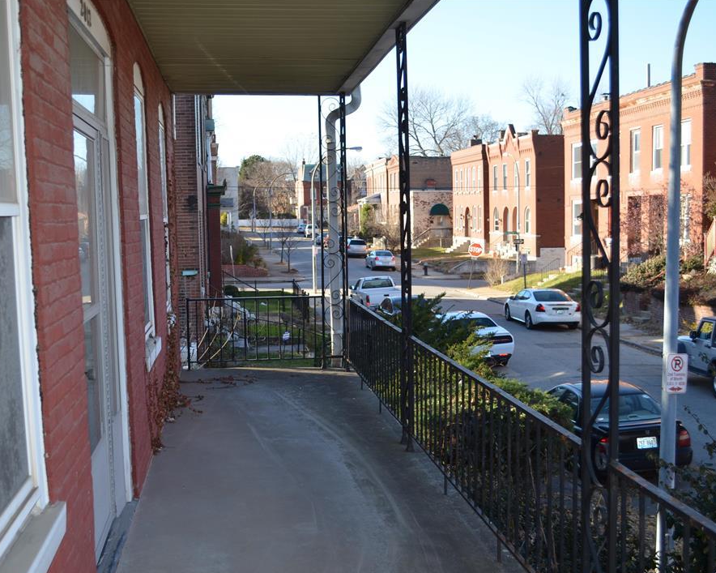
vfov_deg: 33.4
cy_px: 288
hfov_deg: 41.0
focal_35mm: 45
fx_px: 953
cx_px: 298
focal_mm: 26
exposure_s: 1/200
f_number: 5
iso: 100
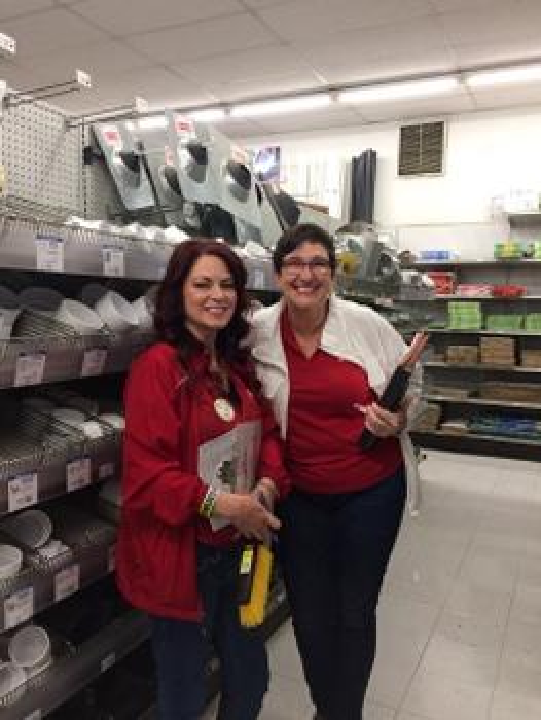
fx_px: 604
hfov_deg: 48.3
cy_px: 360
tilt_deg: -6.7
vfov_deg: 61.6
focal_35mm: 29
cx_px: 270
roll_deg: +1.5
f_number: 2.2
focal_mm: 4.15
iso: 50
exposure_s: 1/30
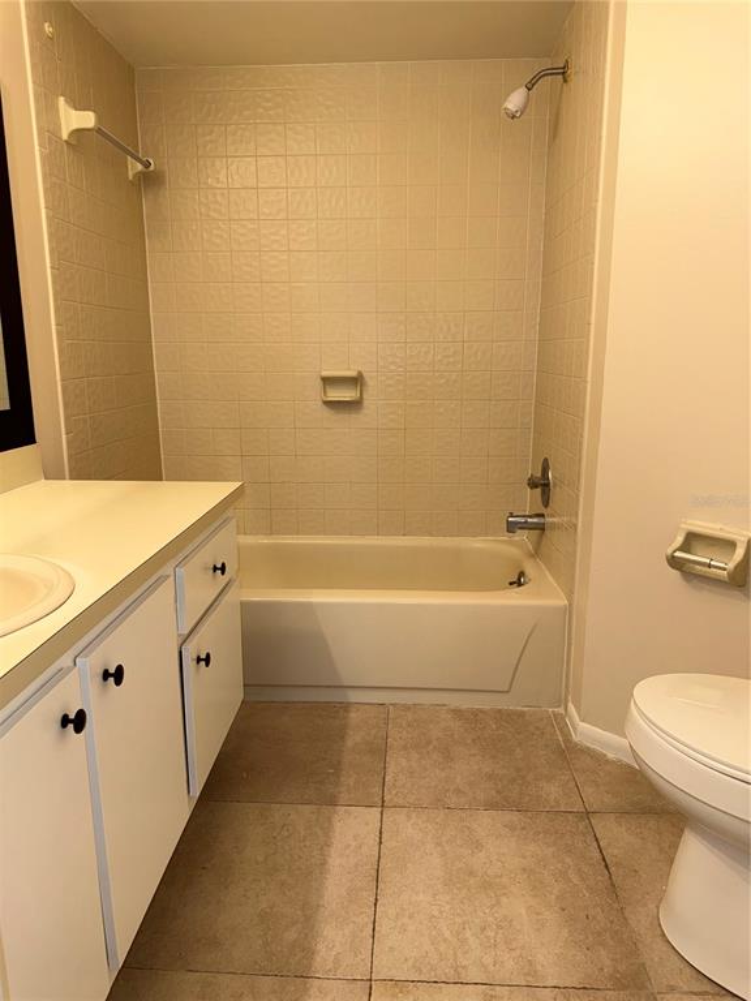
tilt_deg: -11.5
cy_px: 500
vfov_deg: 71.6
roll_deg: +0.0
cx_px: 376
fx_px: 694
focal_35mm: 24
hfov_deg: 56.8
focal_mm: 6.76
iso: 64
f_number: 1.78
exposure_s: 1/39
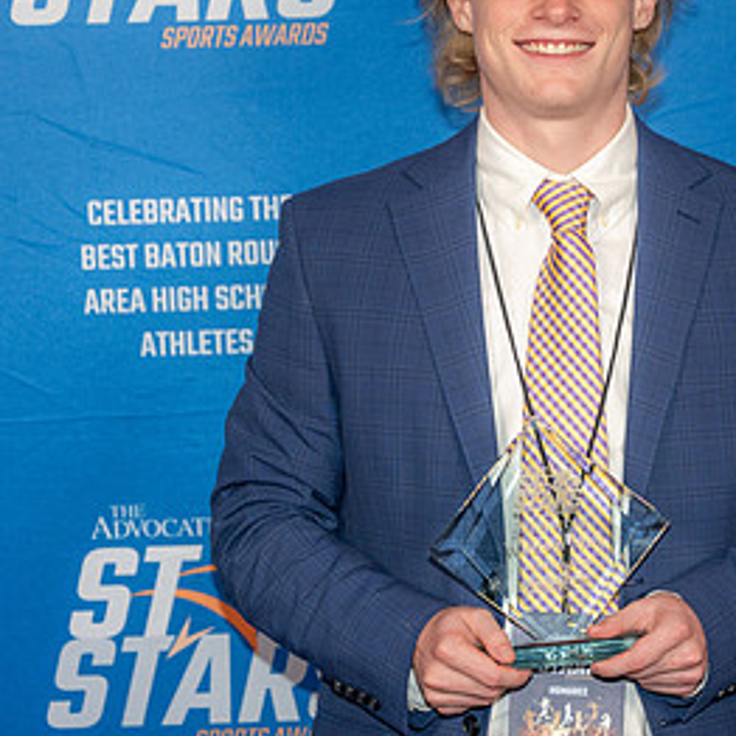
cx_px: 523
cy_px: 324
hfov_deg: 13.6
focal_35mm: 128
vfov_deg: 13.6
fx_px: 3079
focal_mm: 68
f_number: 3.2
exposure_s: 1/200
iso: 400
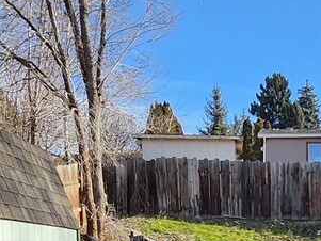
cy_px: 347
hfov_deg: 26.9
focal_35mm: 69
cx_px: 306
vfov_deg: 19.1
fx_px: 640
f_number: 2.2
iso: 32
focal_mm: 1.74
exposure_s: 1/654
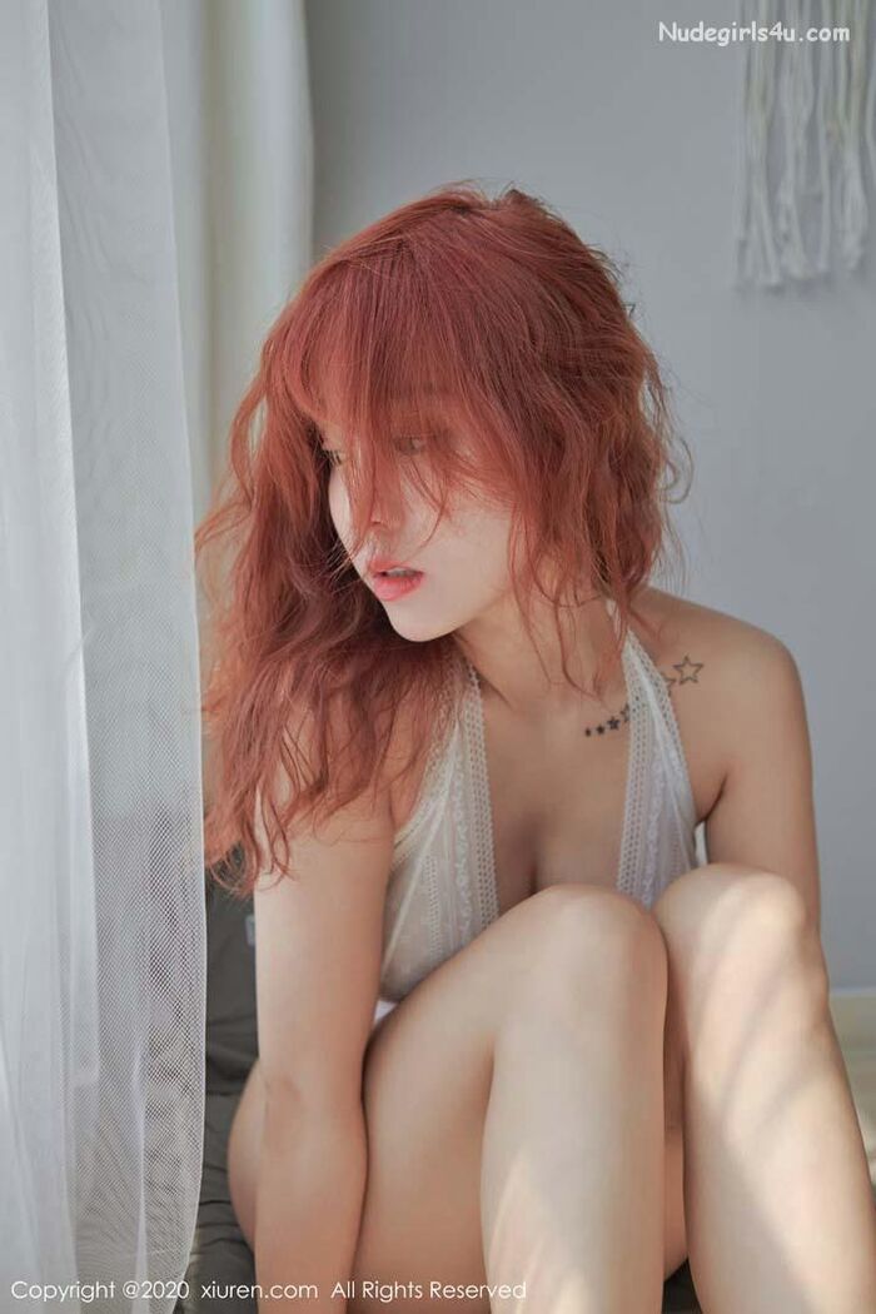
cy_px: 657
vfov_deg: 54.4
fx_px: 1277
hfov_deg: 37.9
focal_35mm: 35
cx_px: 438
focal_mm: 35
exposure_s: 1/125
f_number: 4
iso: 100
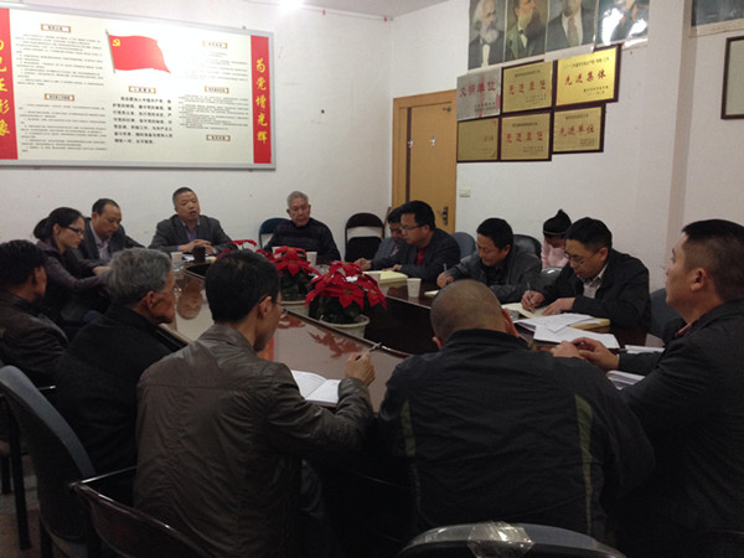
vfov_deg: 42.9
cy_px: 279
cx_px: 372
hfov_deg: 55.4
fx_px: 709
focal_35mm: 33
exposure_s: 1/20
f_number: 2.4
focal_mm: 4.12
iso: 200
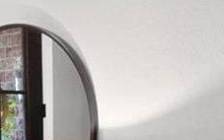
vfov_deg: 10.0
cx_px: -153
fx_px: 788
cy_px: 172
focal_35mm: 129
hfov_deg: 14.6
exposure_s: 1
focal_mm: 9
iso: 400
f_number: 10
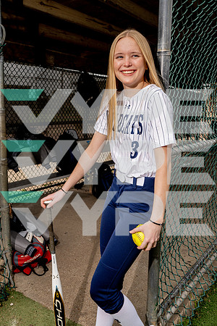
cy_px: 163
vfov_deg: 54.4
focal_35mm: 35
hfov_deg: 37.9
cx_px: 108
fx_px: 316
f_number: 8
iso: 100
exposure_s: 1/250
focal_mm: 35
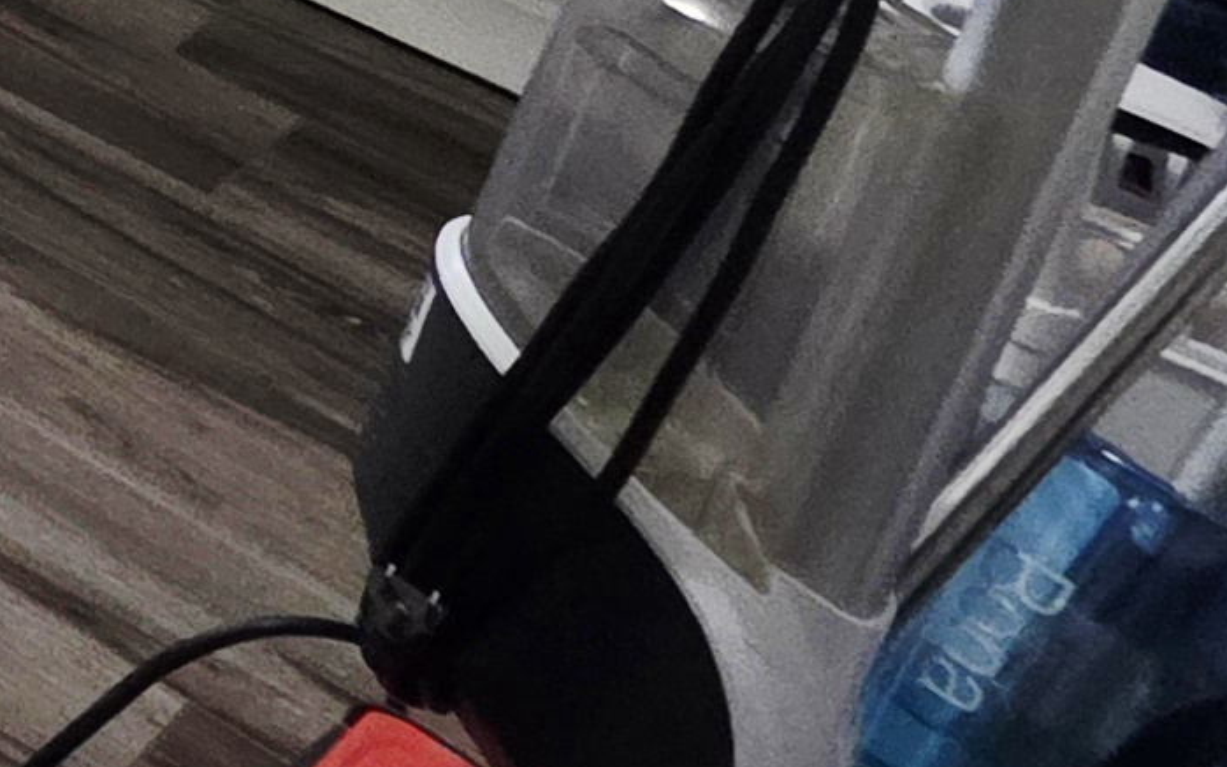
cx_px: -2211
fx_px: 2641
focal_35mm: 79
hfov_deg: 12.5
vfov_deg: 11.5
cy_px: -1381
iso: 320
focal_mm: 2.2
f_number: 1.9
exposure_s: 1/60.2
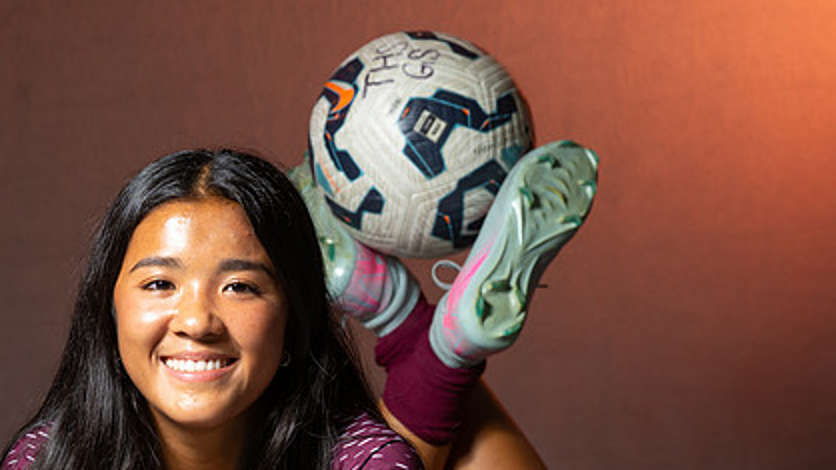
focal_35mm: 244
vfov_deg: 5.0
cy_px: 432
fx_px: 5408
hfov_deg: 8.8
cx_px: 307
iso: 80
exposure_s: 1/200
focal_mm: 125
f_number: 7.1
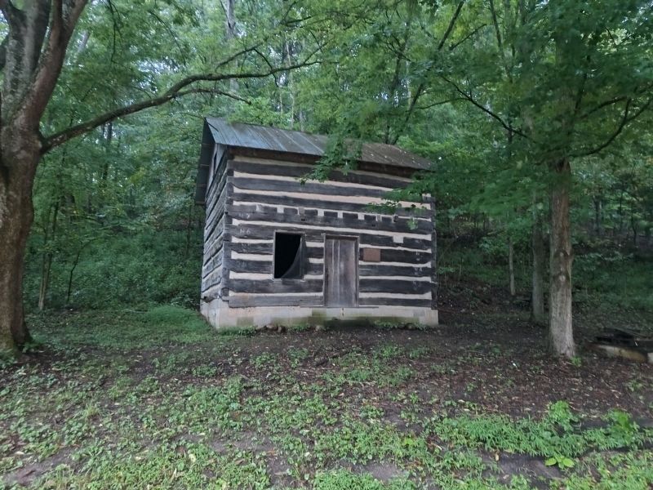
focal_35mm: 23
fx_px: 434
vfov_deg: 58.9
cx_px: 326
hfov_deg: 73.9
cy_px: 245
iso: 4500
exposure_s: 1/10
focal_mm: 5.56
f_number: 1.8
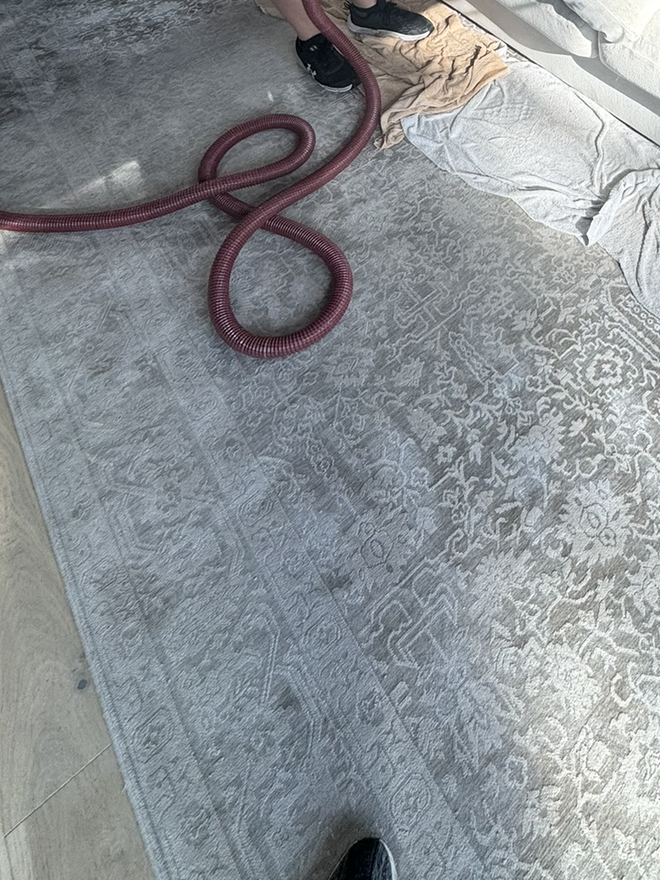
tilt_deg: -40.5
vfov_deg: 55.0
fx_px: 712
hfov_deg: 45.5
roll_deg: +1.3
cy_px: 86
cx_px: 583
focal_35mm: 28
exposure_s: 1/167
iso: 40
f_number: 2.2
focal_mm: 2.22
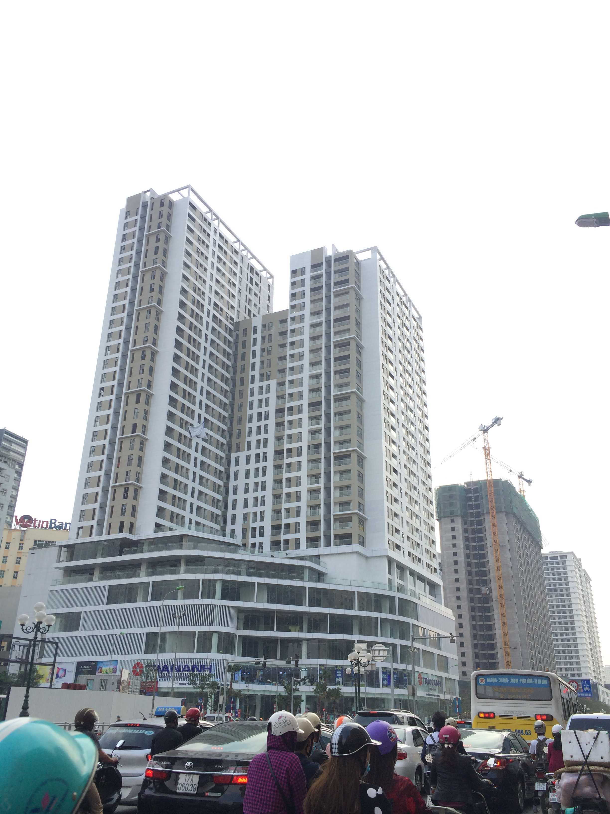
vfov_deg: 60.0
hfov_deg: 46.8
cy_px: 407
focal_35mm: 30
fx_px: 705
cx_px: 305
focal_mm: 4.12
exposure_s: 1/760
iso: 32
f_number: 2.2
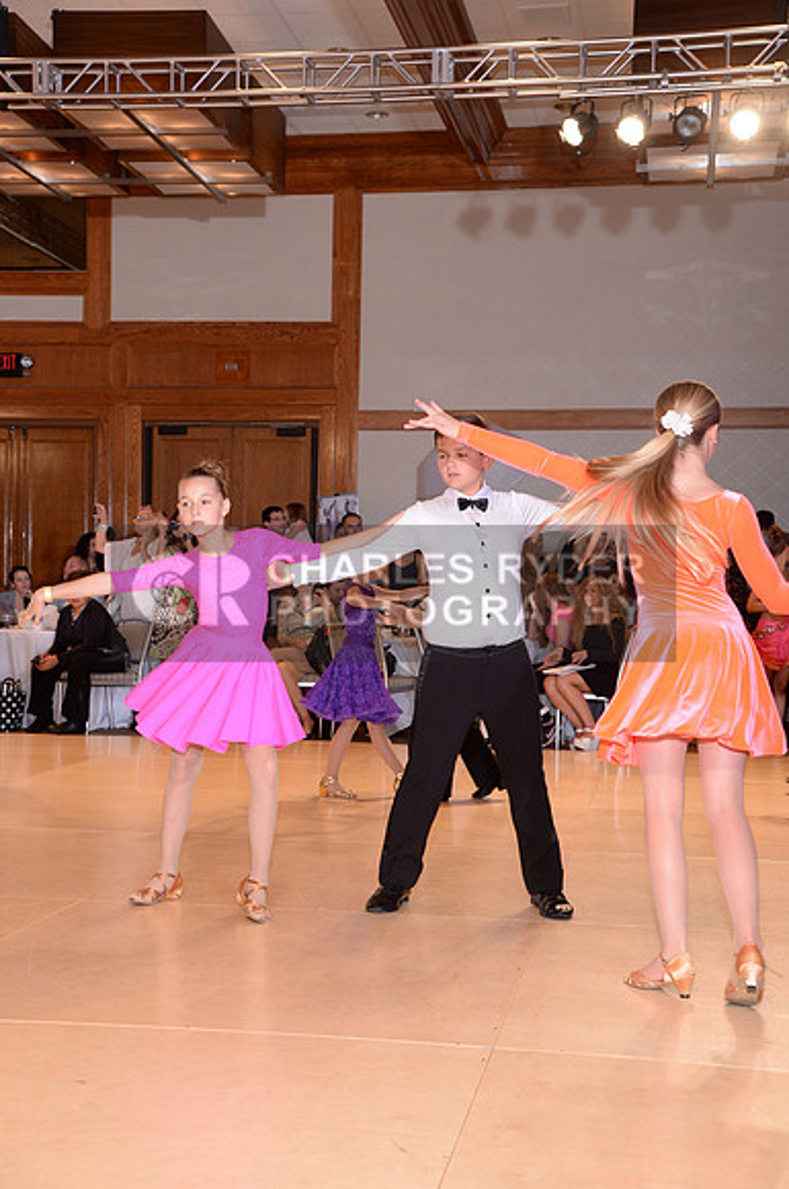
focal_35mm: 50
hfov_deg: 26.9
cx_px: 394
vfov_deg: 39.6
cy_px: 594
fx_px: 1649
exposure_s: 1/250
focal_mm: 50
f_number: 5.6
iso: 1250
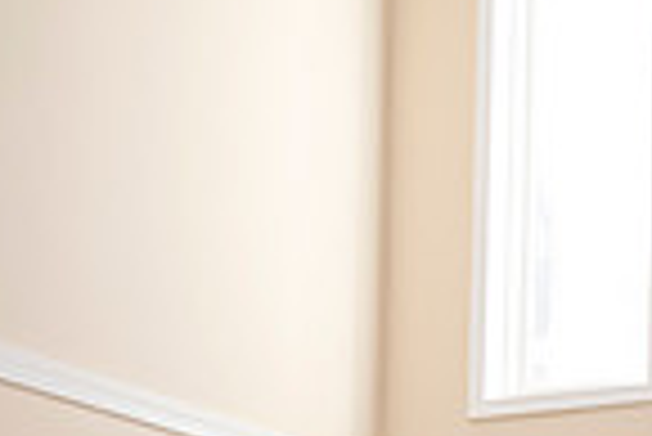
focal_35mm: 96
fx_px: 1740
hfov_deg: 18.3
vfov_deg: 12.7
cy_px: 834
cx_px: 1039
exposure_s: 1/250
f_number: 4
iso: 800
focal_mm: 24
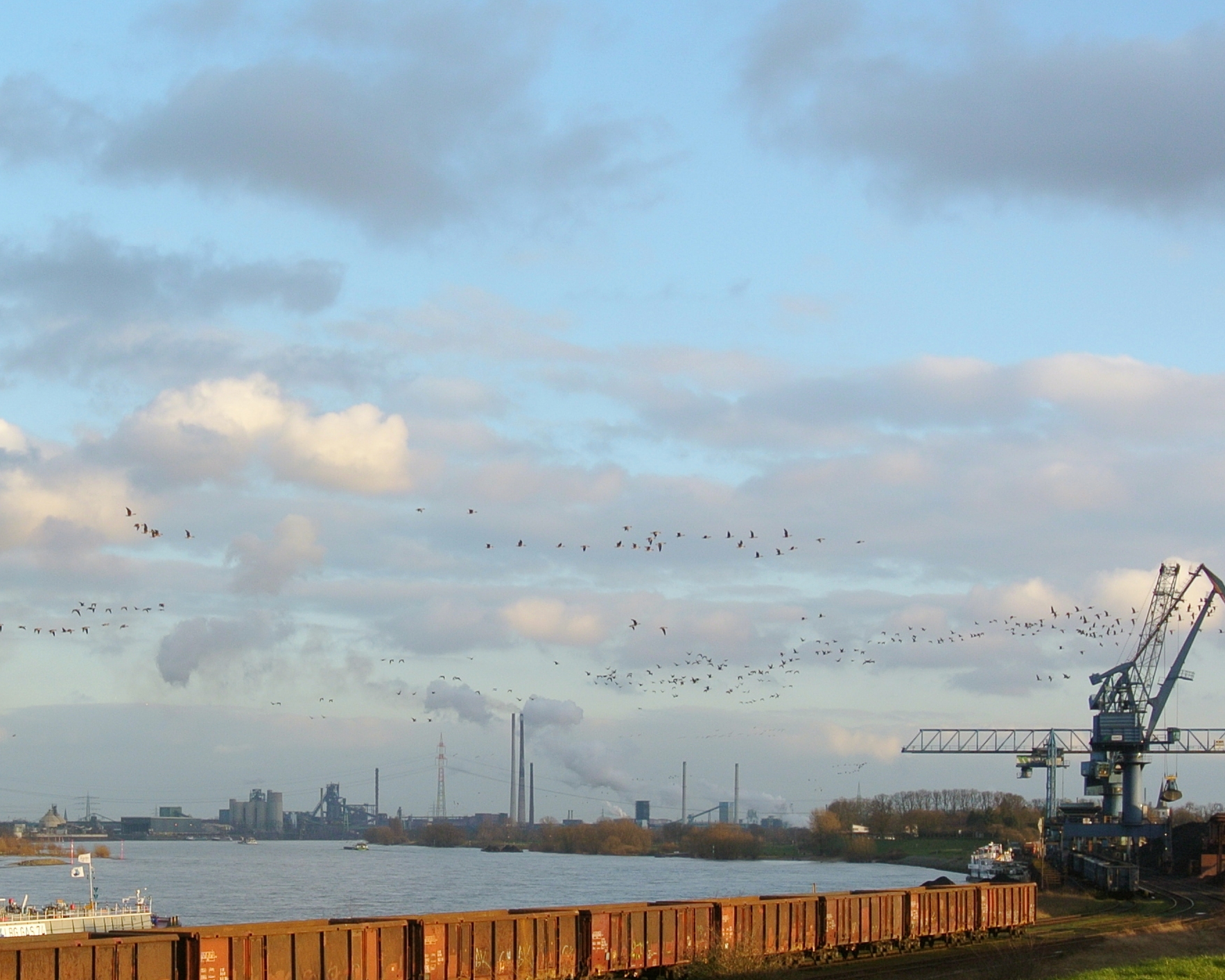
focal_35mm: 70
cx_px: 347
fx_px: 2538
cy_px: 861
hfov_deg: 26.9
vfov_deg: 21.4
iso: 100
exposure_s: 1/320
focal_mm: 12.7
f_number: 3.8
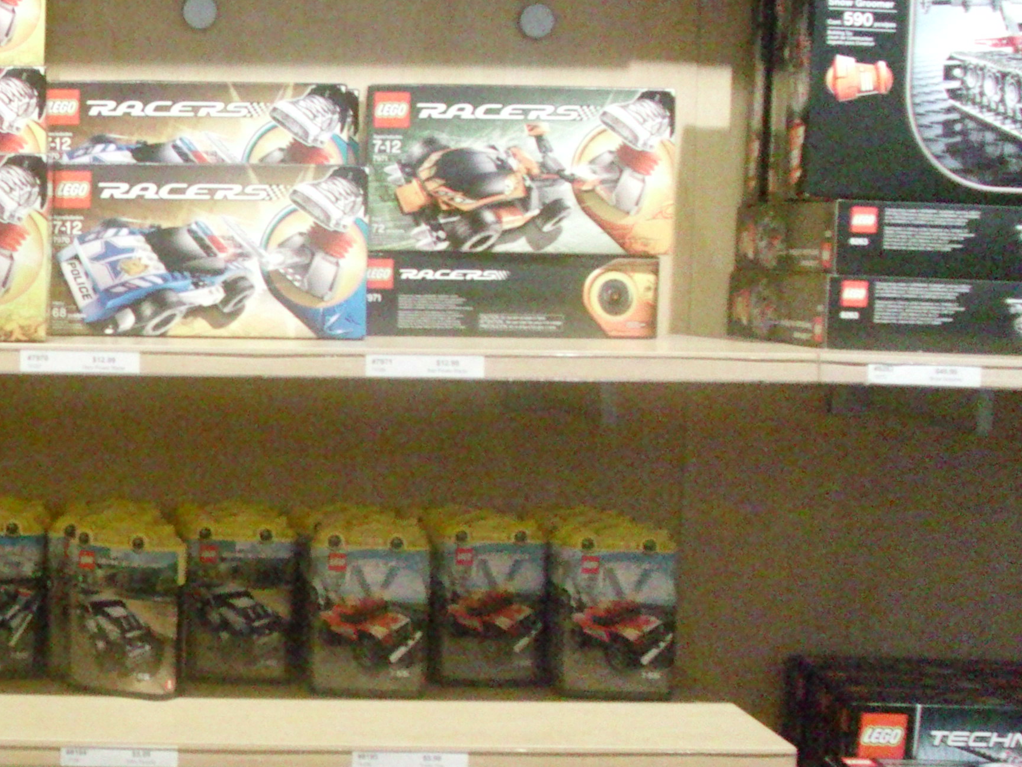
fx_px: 2332
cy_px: 499
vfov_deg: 18.6
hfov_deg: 23.5
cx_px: -39
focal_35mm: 79
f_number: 3.1
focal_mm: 6.3
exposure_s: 1/60
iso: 1200
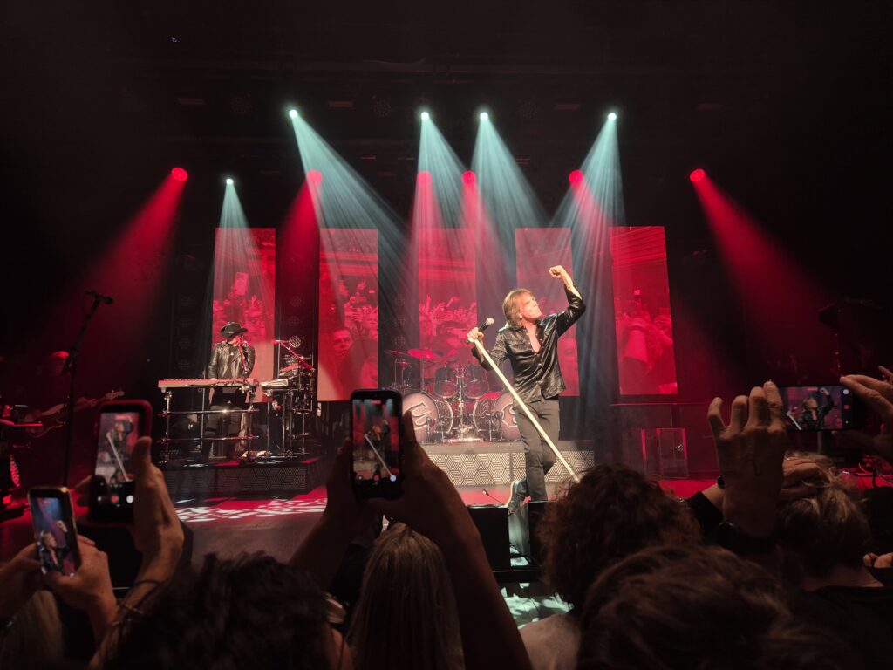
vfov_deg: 58.9
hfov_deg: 73.9
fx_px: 593
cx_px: 446
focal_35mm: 23
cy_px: 335
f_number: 1.8
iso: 100
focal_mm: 5.4
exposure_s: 1/100
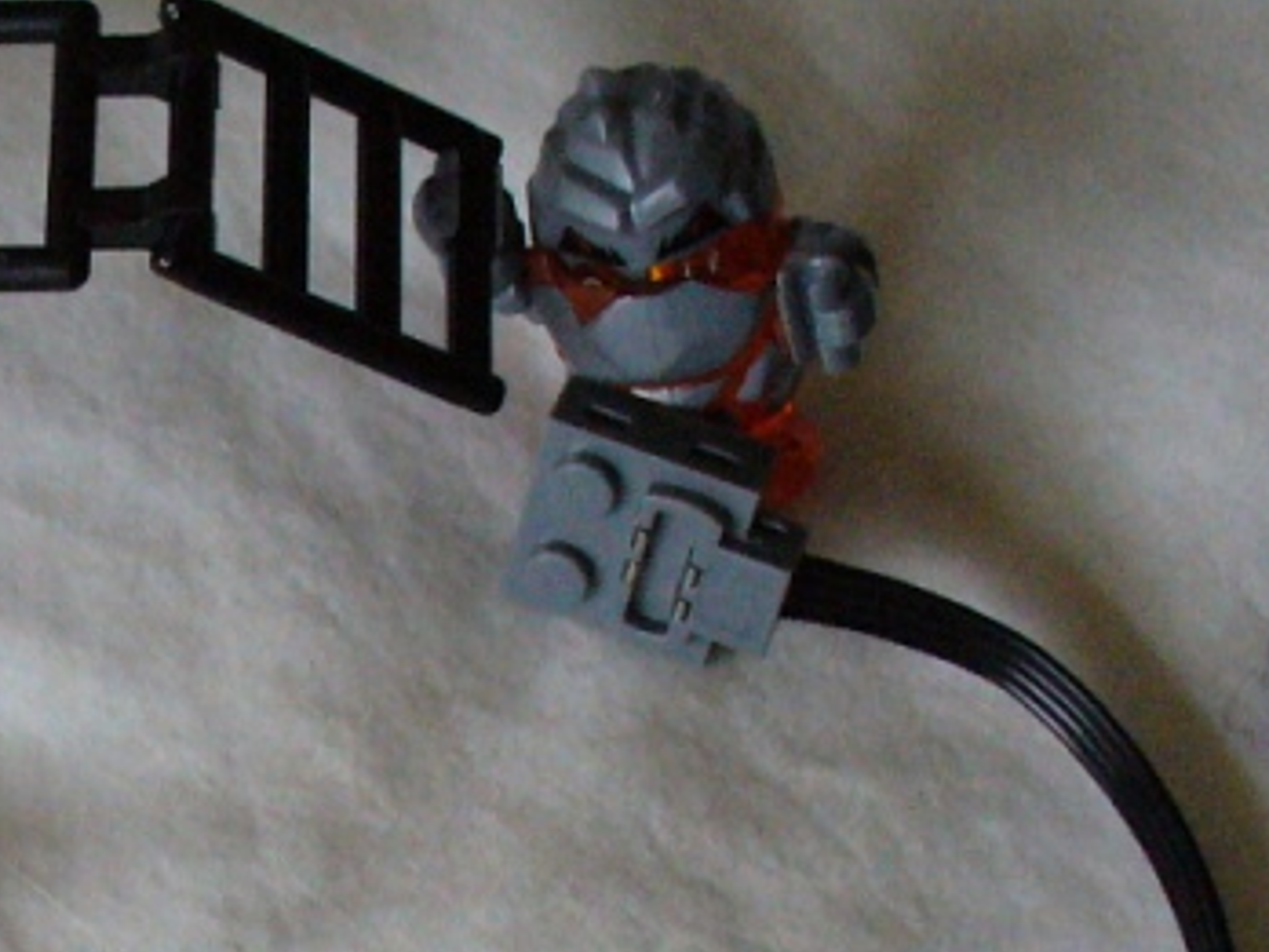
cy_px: 1069
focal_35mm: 109
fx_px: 3996
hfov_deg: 17.2
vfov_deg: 13.3
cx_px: -259
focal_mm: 6.1
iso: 400
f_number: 2.8
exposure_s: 1/125
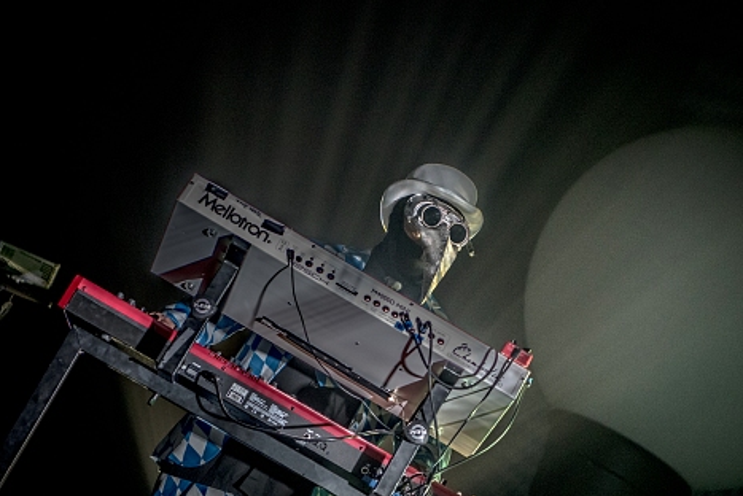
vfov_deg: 12.7
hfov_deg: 18.9
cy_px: 341
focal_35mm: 108
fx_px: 2230
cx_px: 485
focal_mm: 70
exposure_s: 1/80
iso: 3200
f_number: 2.8
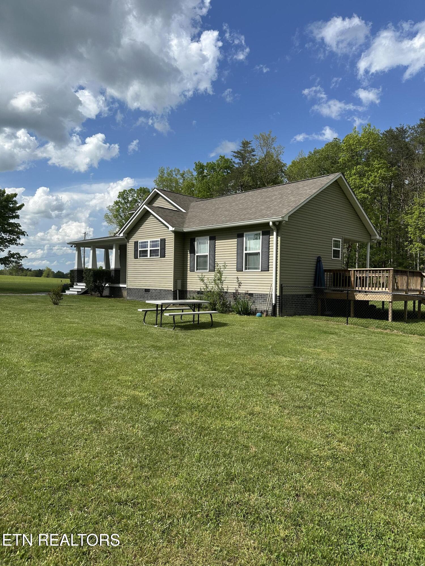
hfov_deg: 56.8
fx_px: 393
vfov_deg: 71.6
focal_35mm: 24
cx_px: 212
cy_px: 283
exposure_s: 1/5263
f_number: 1.78
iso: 80
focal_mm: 6.86
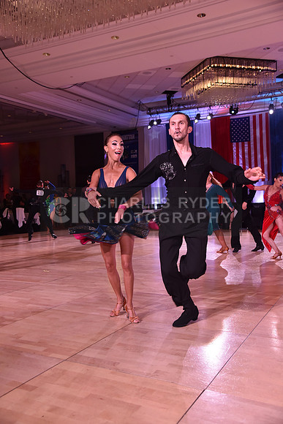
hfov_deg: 38.9
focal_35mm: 34
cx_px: 142
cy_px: 212
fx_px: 401
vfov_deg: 55.8
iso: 1250
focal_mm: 34
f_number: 4.5
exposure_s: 1/250
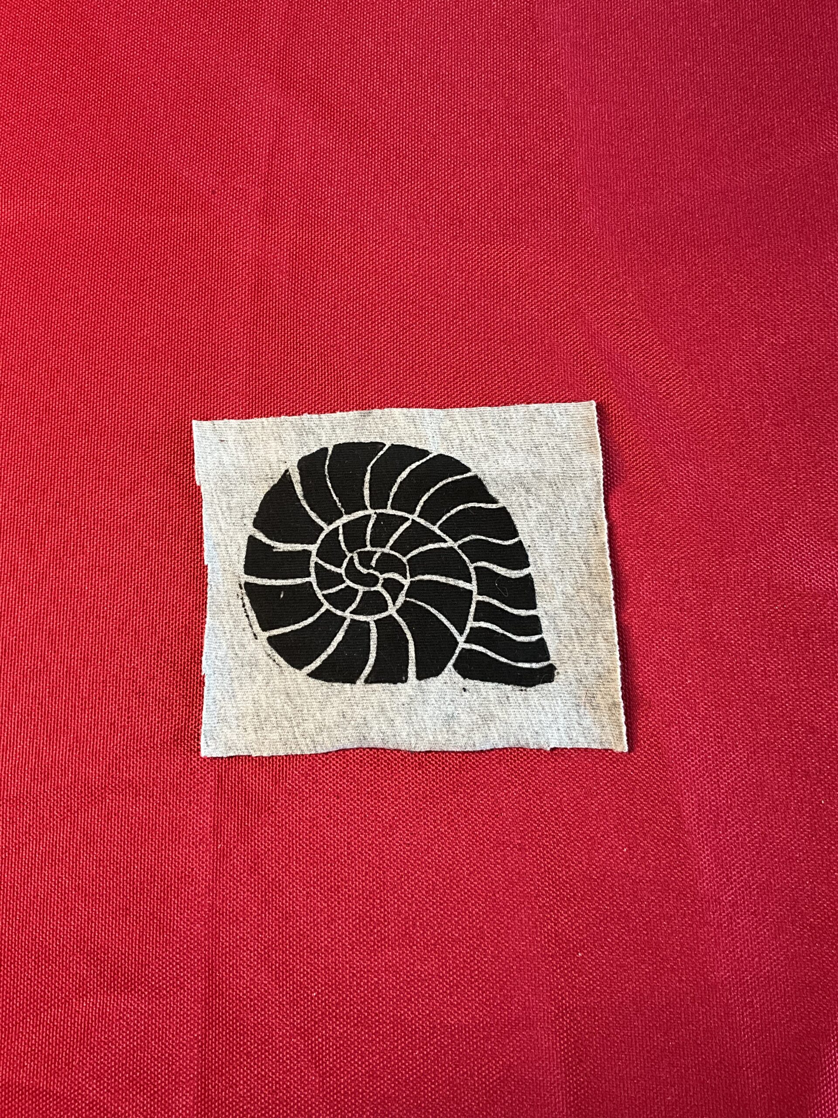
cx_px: 419
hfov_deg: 48.2
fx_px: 936
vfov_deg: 61.7
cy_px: 559
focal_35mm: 29
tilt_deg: -78.6
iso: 250
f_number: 1.8
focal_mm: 3
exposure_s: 1/60
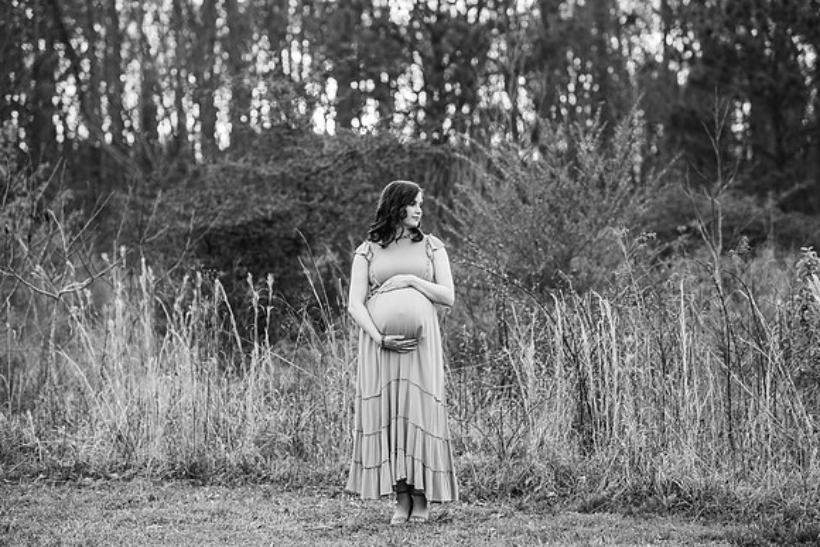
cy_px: 274
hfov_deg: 23.9
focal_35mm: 85
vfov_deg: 16.1
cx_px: 410
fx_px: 1936
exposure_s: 1/320
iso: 400
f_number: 2.5
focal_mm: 85
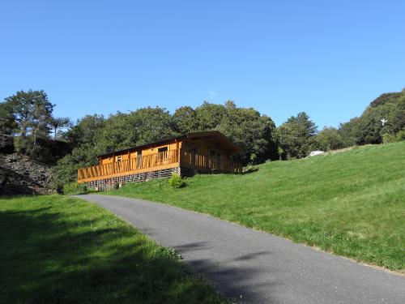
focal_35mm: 32
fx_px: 374
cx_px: 202
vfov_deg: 44.2
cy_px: 152
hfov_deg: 56.8
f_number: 5.6
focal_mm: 5.71
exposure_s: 1/125
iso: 64
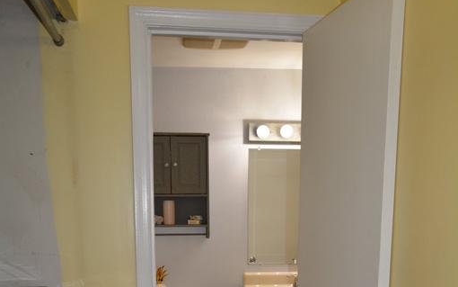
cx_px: 229
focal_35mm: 44
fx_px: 546
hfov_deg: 45.5
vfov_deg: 26.8
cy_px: 323
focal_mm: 19
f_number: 3.8
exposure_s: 1/60
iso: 400
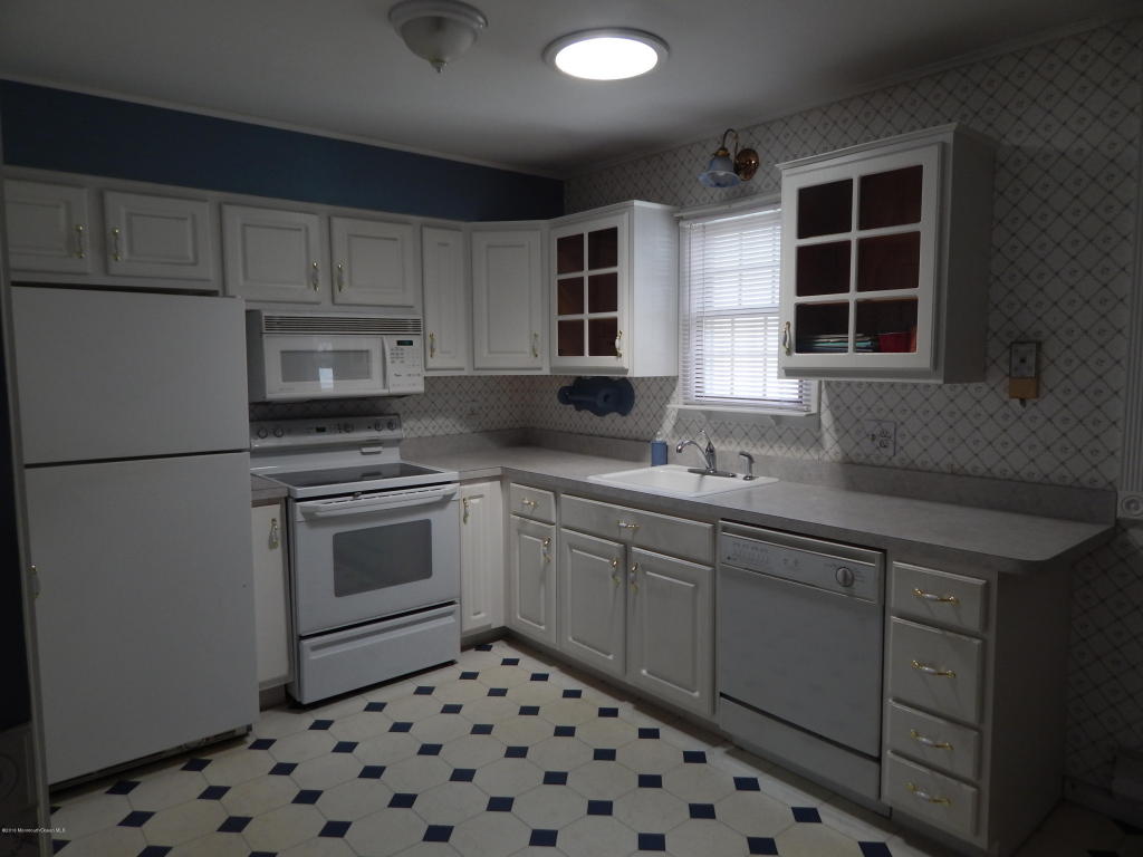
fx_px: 759
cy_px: 428
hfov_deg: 73.9
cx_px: 572
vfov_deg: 58.9
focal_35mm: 23
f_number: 3
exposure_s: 1/80
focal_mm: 4
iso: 125
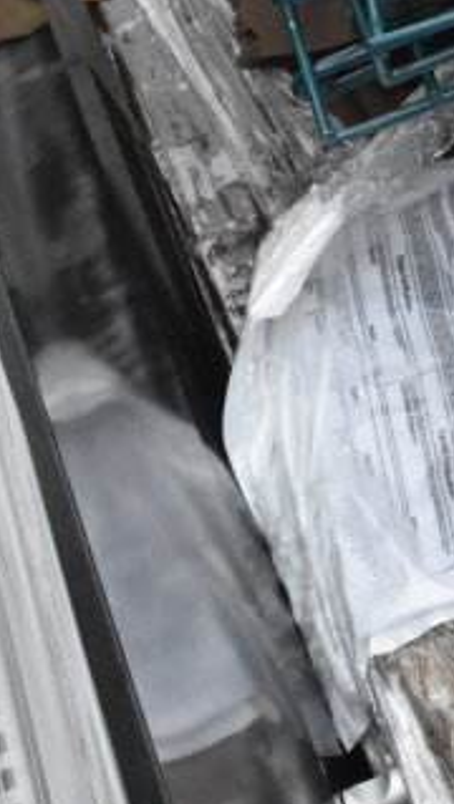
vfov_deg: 18.9
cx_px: 759
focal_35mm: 112
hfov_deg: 10.3
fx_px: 2402
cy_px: 178
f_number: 16
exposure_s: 1/1000
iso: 6400
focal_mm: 25
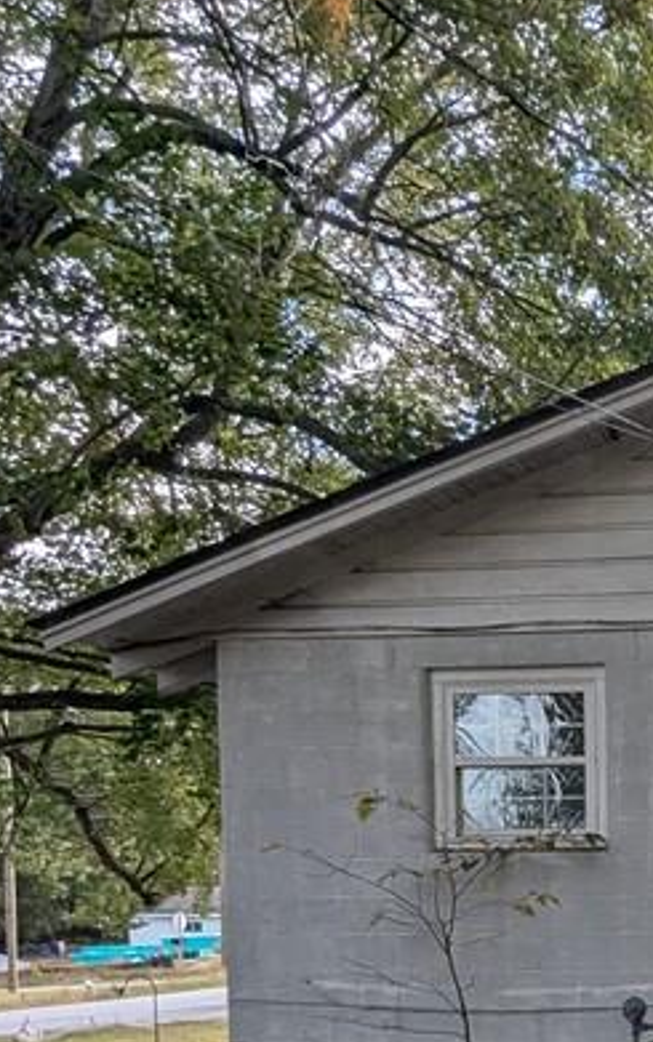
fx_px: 1023
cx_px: 878
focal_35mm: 36
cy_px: 981
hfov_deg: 28.2
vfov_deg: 47.2
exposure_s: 1/850
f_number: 2.2
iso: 62
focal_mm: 1.95
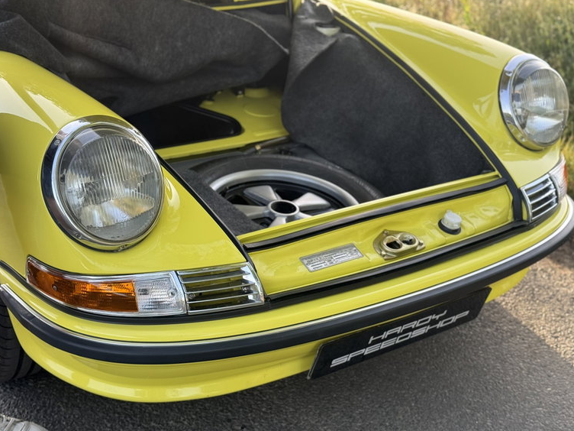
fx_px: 813
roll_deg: +1.7
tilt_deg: -22.3
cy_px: 217
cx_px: 283
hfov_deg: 38.9
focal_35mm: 49
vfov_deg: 29.7
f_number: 1.78
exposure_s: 1/398
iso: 64
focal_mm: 6.76
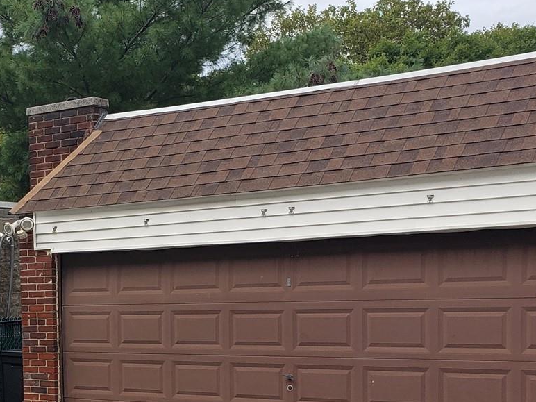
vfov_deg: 20.8
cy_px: 371
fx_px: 1068
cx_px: 47
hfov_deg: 27.1
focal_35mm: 69
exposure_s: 1/1139
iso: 50
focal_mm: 4.3
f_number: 2.4
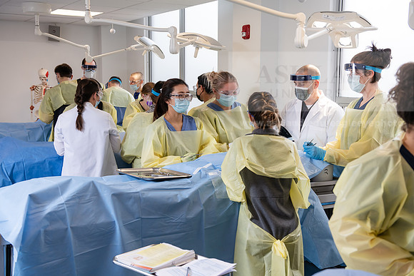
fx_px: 552
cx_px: 207
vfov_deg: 28.1
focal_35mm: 48
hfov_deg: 41.1
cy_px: 138
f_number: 4.5
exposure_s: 1/200
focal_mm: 48
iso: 400
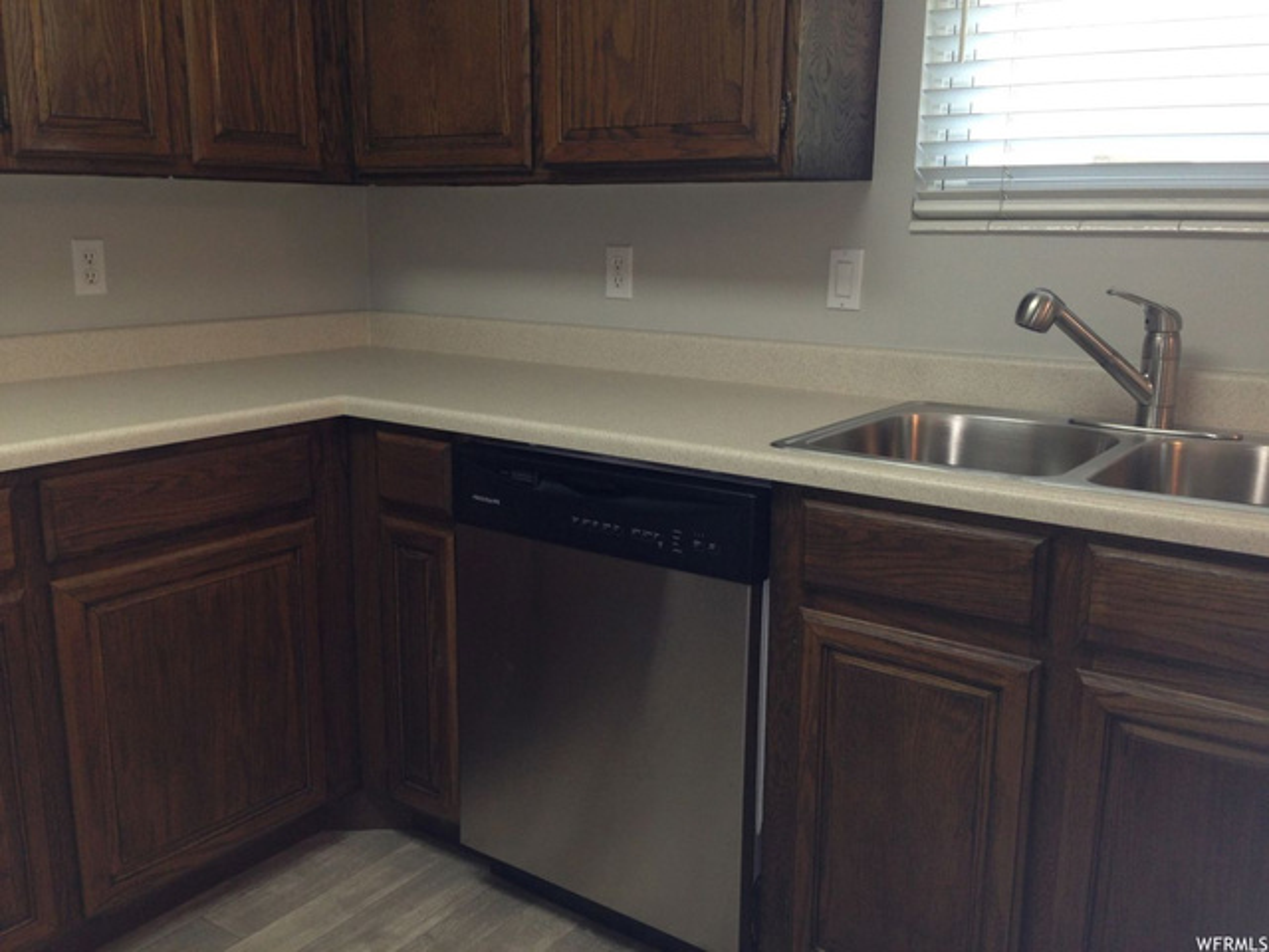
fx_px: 1210
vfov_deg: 42.9
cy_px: 476
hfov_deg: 55.4
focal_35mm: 33
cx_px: 634
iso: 80
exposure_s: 1/20
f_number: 2.4
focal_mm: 4.12
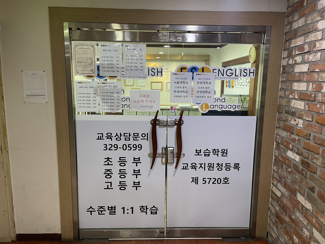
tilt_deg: -9.3
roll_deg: -1.0
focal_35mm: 26
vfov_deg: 53.1
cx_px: 162
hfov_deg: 67.3
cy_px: 122
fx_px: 244
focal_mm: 4.2
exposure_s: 1/60
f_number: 1.6
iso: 250
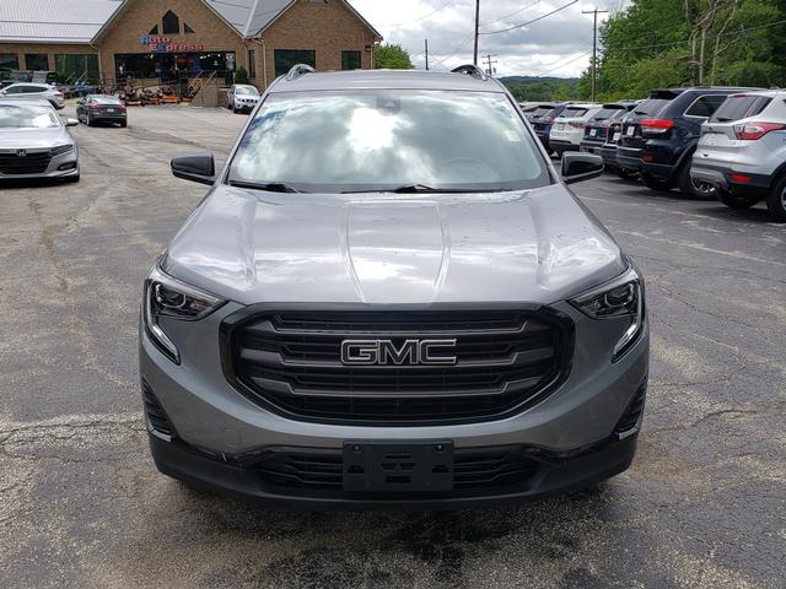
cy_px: 294
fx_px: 590
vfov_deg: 53.1
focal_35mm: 26
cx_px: 393
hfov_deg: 67.3
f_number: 2.4
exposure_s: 1/1019
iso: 50
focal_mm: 4.3
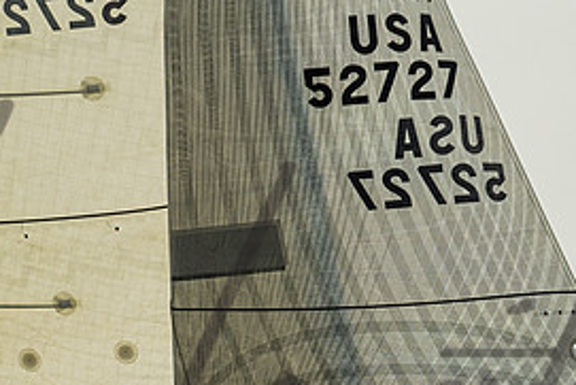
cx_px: 114
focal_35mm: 306
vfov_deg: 4.5
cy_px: 536
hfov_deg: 6.7
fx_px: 4898
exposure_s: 1/2000
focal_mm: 105
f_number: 6.3
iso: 400
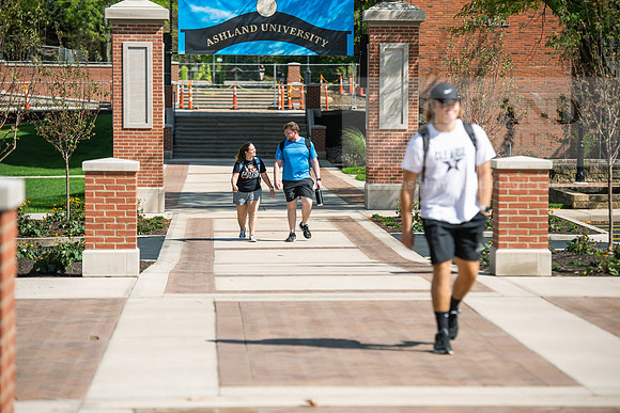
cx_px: 310
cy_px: 206
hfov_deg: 15.2
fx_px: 2325
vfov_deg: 10.2
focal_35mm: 135
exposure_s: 1/500
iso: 50
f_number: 3.5
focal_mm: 135
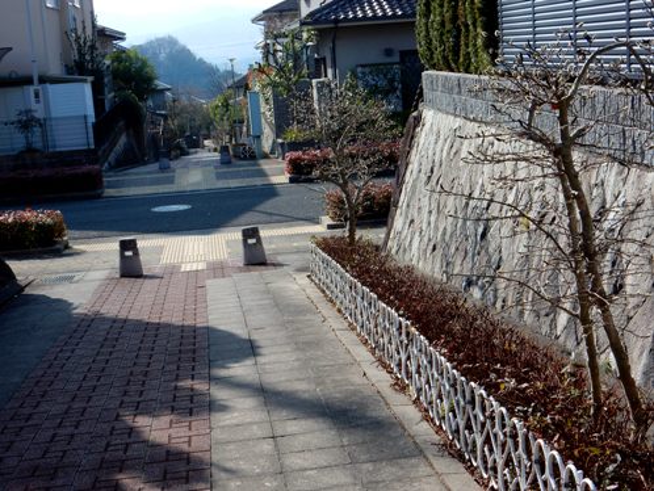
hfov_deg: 32.2
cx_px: 327
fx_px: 1134
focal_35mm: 60
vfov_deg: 24.4
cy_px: 246
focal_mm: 10.7
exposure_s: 1/640
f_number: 4.5
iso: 125
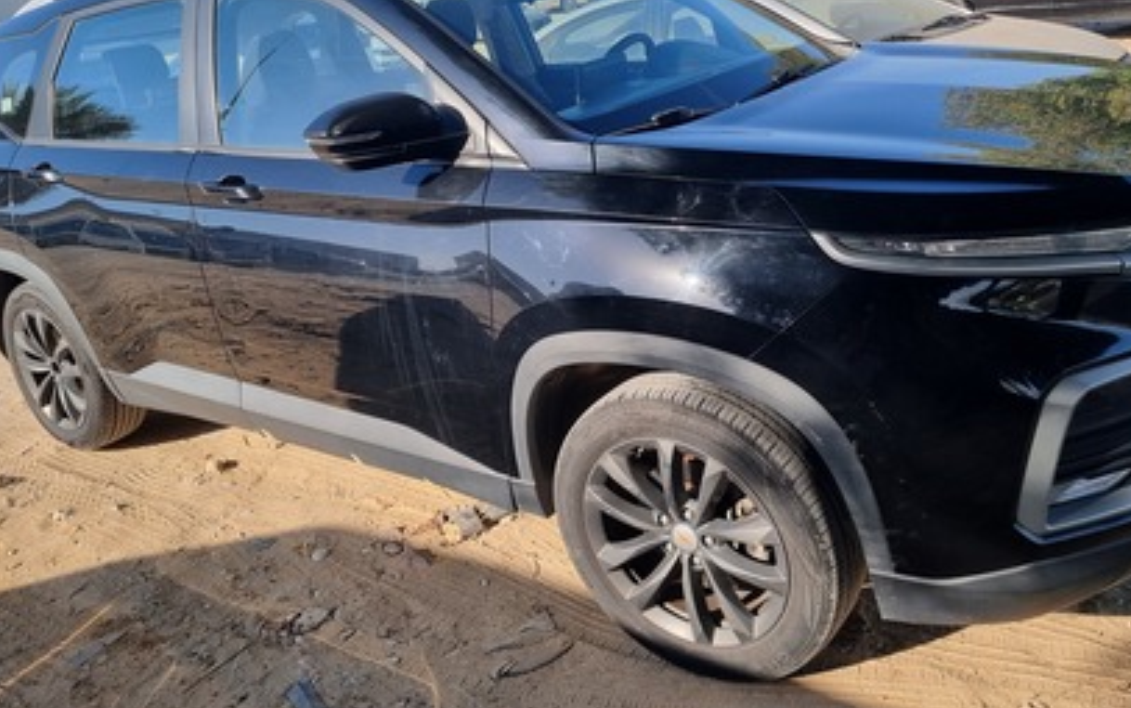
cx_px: 533
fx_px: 956
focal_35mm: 31
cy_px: 308
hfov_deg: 61.2
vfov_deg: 40.5
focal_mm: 5.4
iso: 50
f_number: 1.8
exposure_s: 1/1056
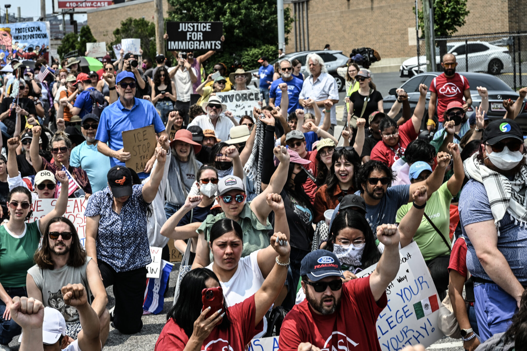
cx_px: 264
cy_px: 176
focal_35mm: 94
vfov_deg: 14.5
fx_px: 1376
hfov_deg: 21.7
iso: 250
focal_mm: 94
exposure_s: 1/320
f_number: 13
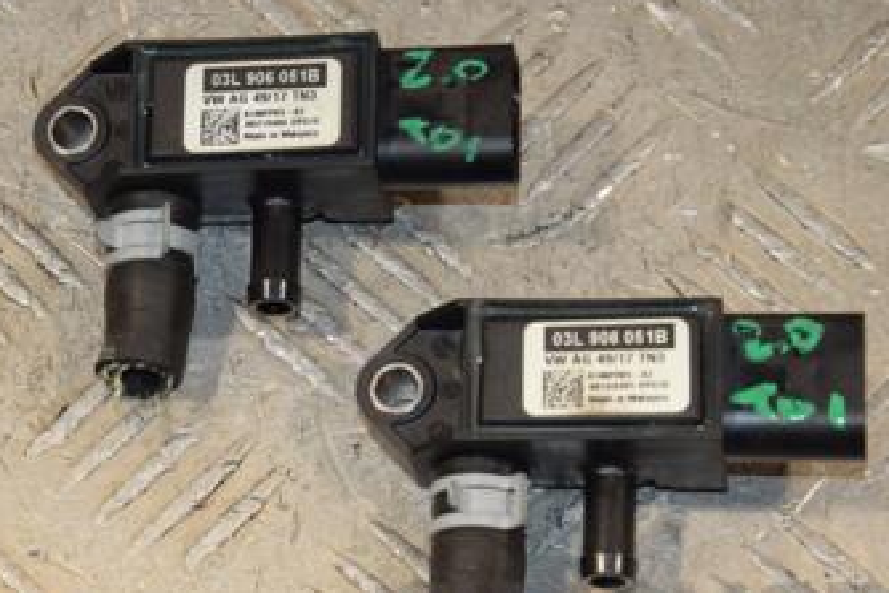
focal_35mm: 167
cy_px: 269
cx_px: 346
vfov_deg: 8.2
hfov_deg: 12.3
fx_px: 4126
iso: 800
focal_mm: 62
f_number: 7.1
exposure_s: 1/200
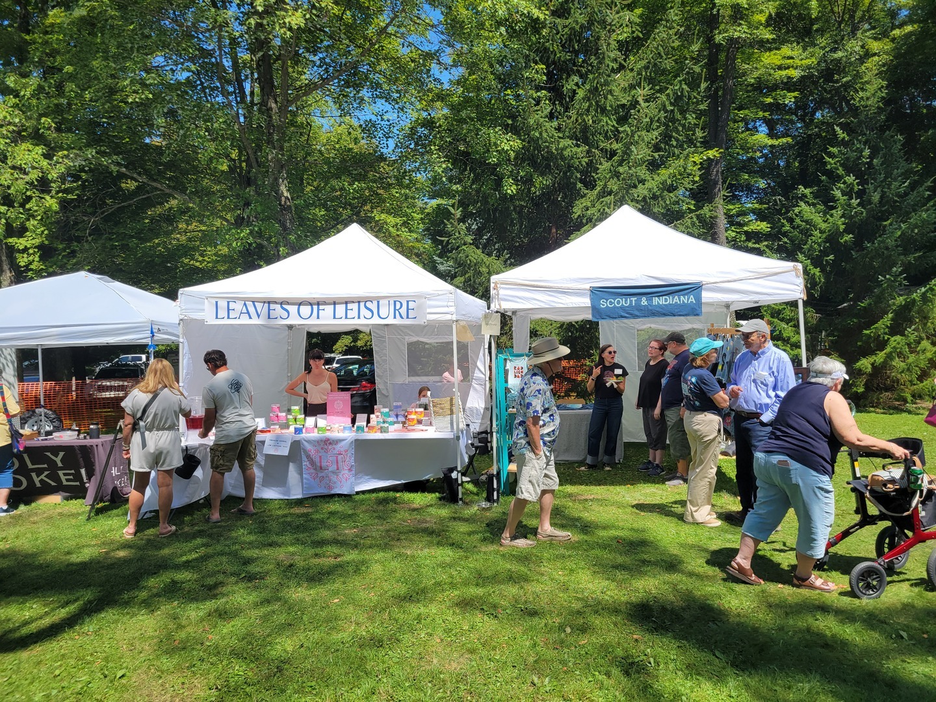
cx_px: 468
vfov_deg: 53.1
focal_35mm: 26
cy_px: 351
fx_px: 703
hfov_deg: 67.3
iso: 40
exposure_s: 1/2234
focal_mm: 5.4
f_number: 1.8
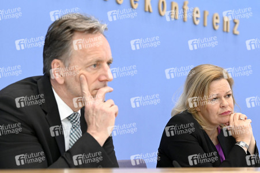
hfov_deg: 23.7
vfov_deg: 15.9
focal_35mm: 86
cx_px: 130
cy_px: 86
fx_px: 621
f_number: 5.6
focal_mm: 86
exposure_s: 1/640
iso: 4000
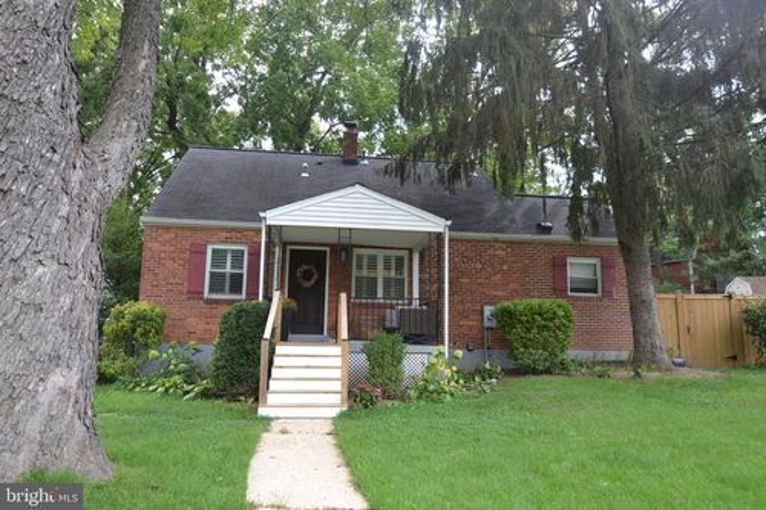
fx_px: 510
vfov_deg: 53.1
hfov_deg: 73.8
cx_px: 383
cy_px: 255
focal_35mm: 24
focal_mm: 16
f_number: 5.6
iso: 280
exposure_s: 1/125
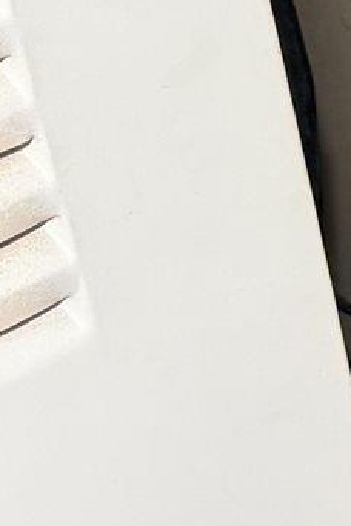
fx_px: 2457
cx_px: 1056
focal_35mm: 168
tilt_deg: -26.5
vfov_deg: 12.0
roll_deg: +3.0
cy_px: -42
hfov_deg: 7.2
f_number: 1.78
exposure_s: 1/60
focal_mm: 6.76
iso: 200
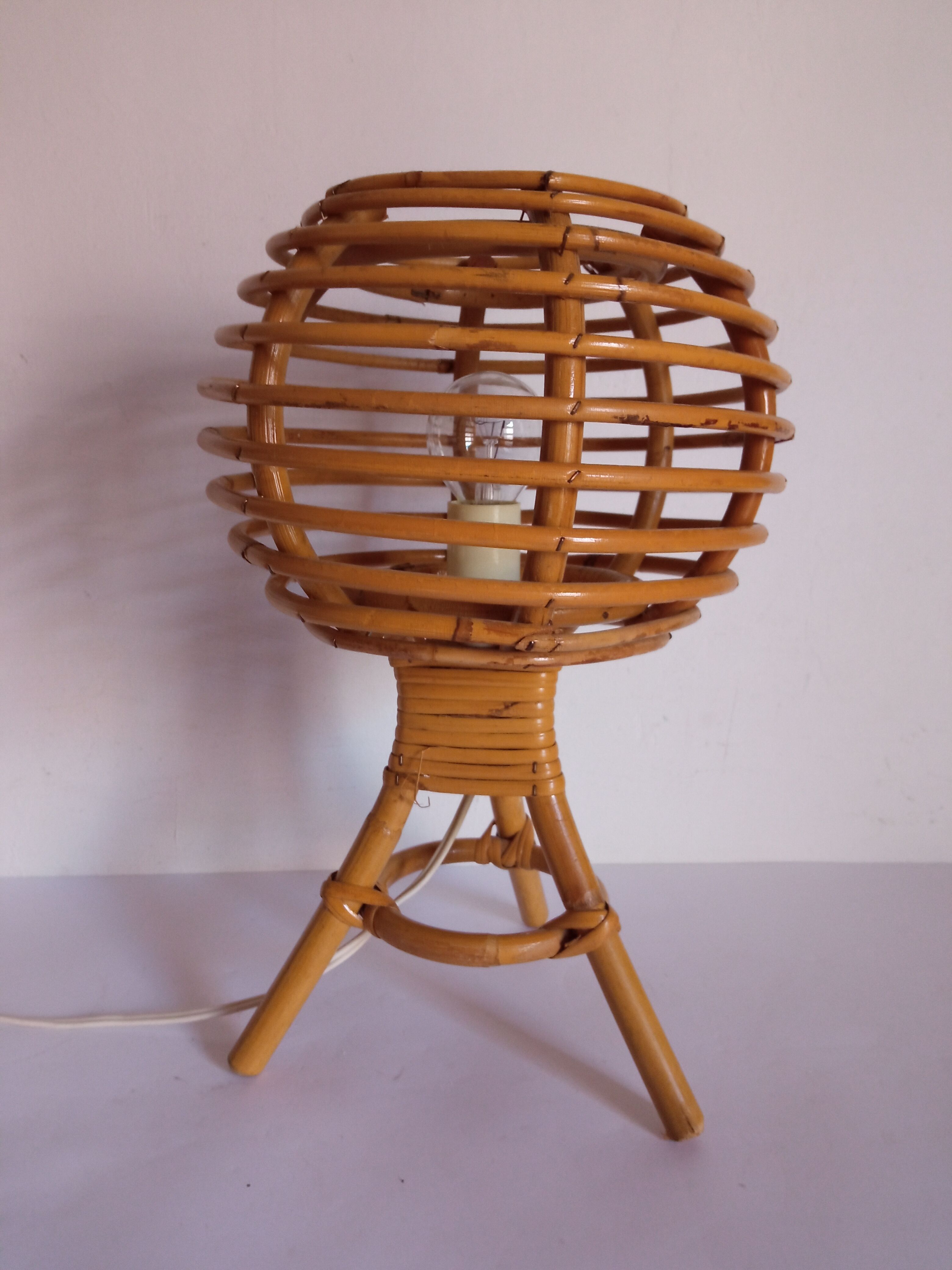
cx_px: 476
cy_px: 635
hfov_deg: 51.4
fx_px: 990
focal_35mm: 27
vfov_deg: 65.3
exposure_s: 1/25
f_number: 2.2
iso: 709
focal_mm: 3.79
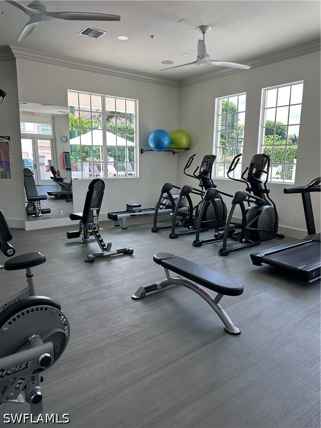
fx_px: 297
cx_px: 160
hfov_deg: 56.8
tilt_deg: -9.0
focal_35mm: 24
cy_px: 214
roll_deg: -1.9
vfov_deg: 71.6
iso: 80
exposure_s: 1/288
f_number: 1.78
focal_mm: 6.86
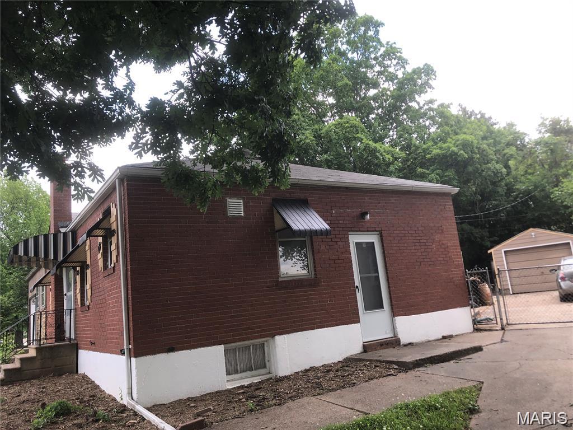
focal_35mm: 28
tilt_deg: +12.3
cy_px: 215
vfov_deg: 49.7
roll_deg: +5.6
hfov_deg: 63.4
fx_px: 463
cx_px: 286
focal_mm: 3.99
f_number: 1.8
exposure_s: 1/286
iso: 20
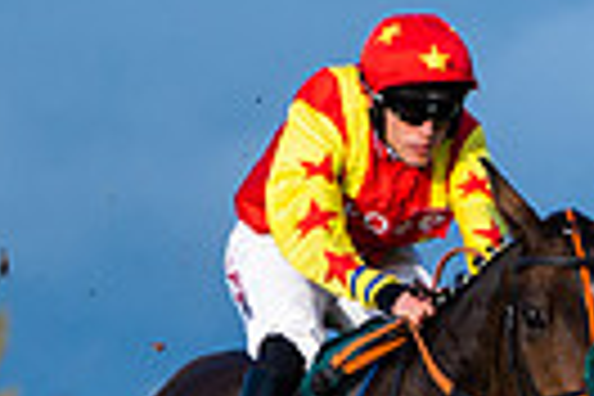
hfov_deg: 3.1
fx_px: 10906
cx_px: 1287
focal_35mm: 661
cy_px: 666
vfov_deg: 2.1
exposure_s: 1/3200
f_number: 4
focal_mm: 150
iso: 400
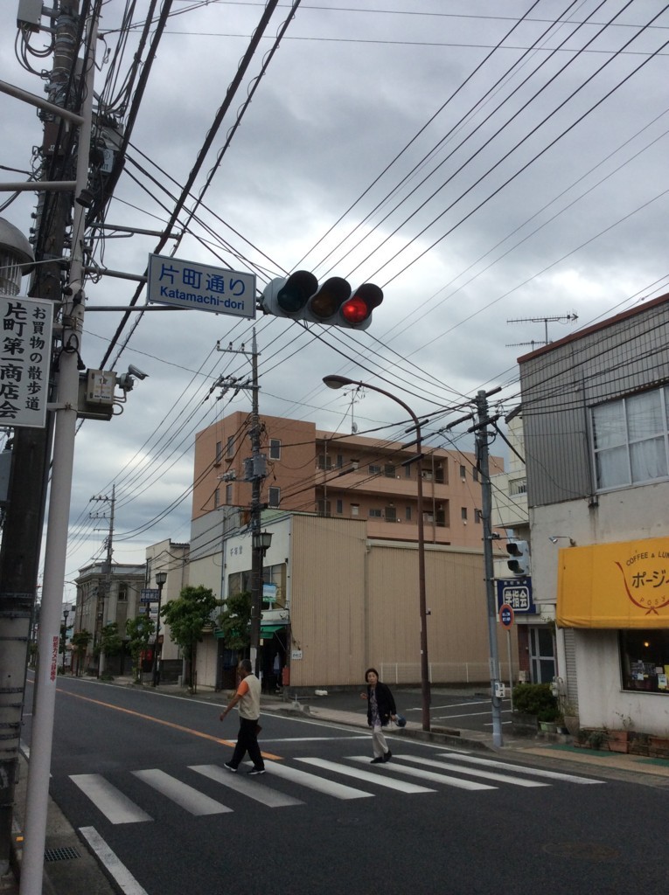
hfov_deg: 44.1
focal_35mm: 32
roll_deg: +0.5
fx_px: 827
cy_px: 448
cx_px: 334
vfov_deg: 56.9
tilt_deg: +12.0
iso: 32
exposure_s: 1/1845
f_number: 2.4
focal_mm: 3.3
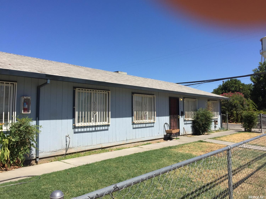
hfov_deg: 61.7
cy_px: 100
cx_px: 133
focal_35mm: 29
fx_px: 223
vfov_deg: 48.2
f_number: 2.2
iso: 32
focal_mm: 4.15
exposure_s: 1/2639
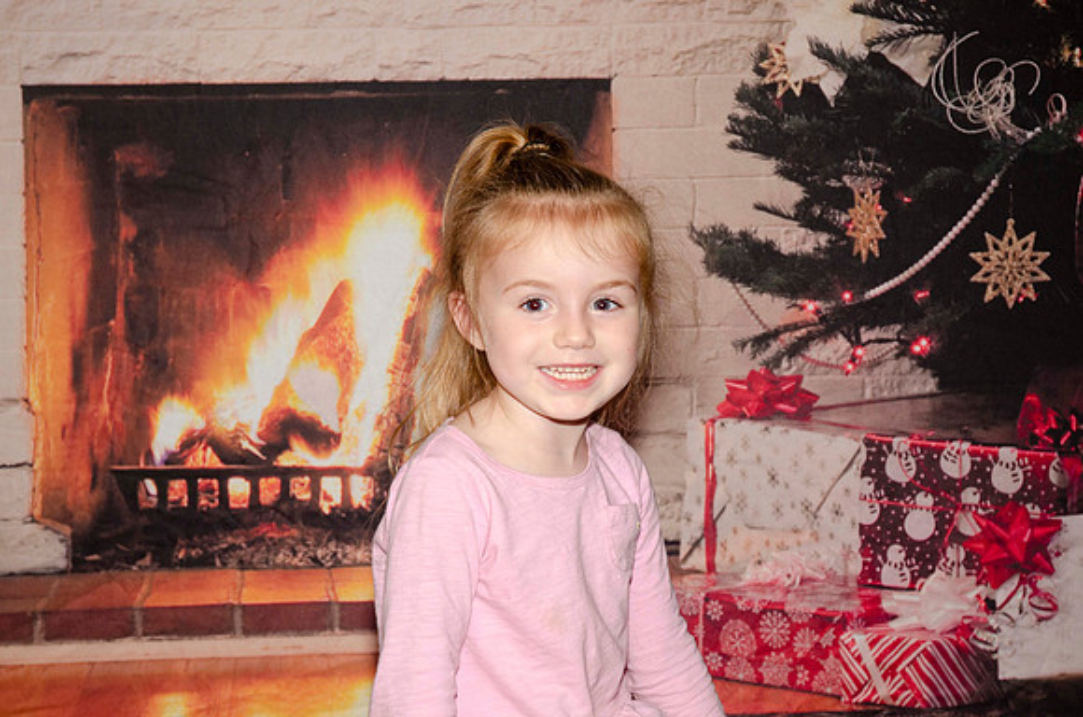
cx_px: 542
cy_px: 358
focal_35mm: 82
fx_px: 2476
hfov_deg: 24.7
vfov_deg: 16.5
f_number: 6.3
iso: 200
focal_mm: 55
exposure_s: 1/60
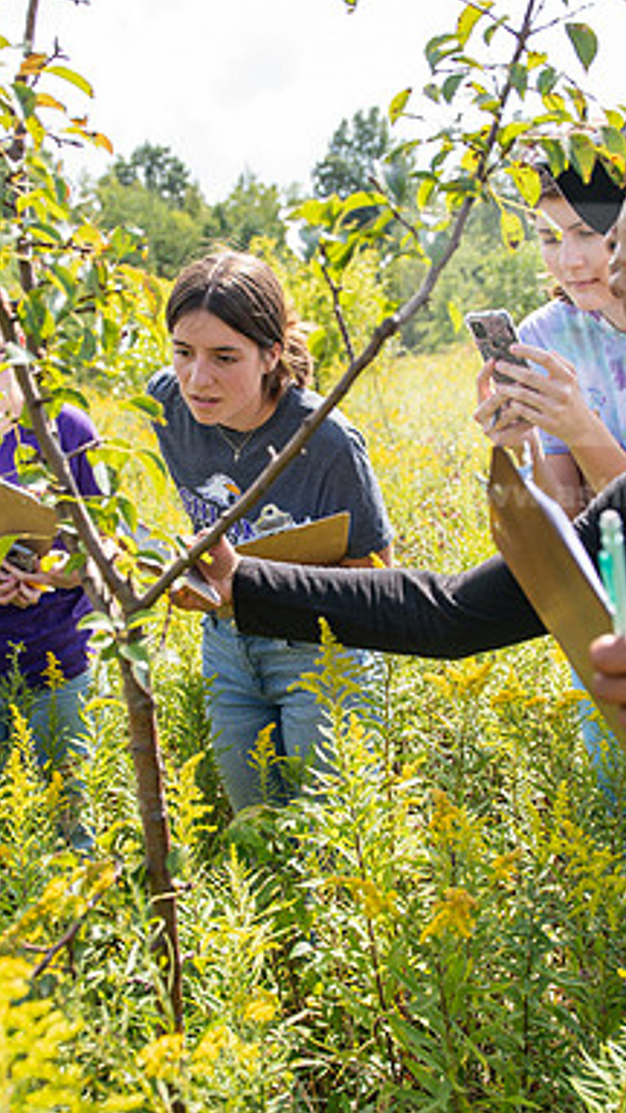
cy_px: 555
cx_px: 313
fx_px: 1121
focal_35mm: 38
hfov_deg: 31.2
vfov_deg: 52.8
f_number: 3.5
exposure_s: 1/250
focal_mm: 24
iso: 80
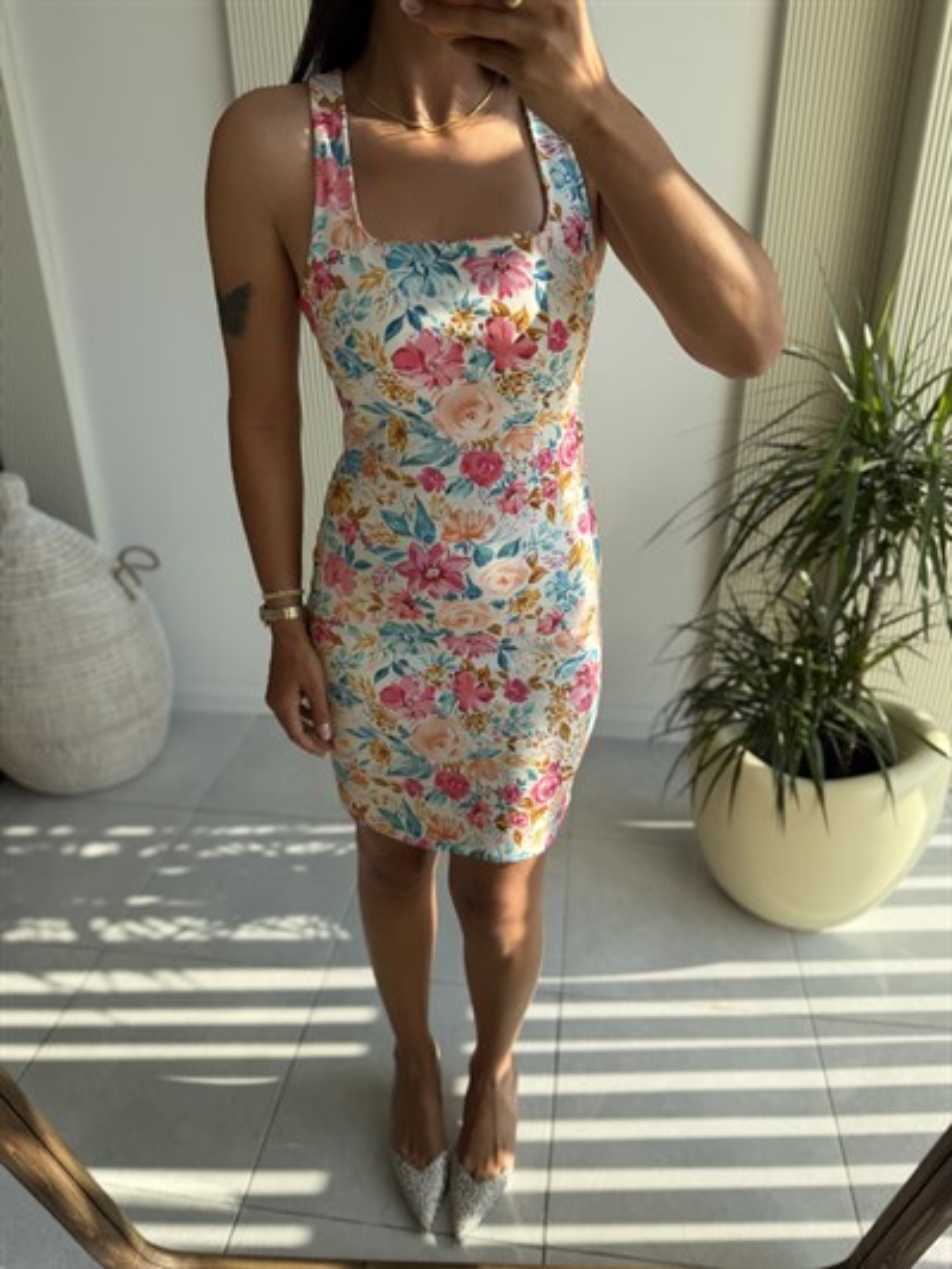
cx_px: 476
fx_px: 880
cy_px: 634
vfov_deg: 71.6
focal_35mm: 24
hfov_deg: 56.8
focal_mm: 6.76
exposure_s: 1/1689
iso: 80
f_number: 1.78
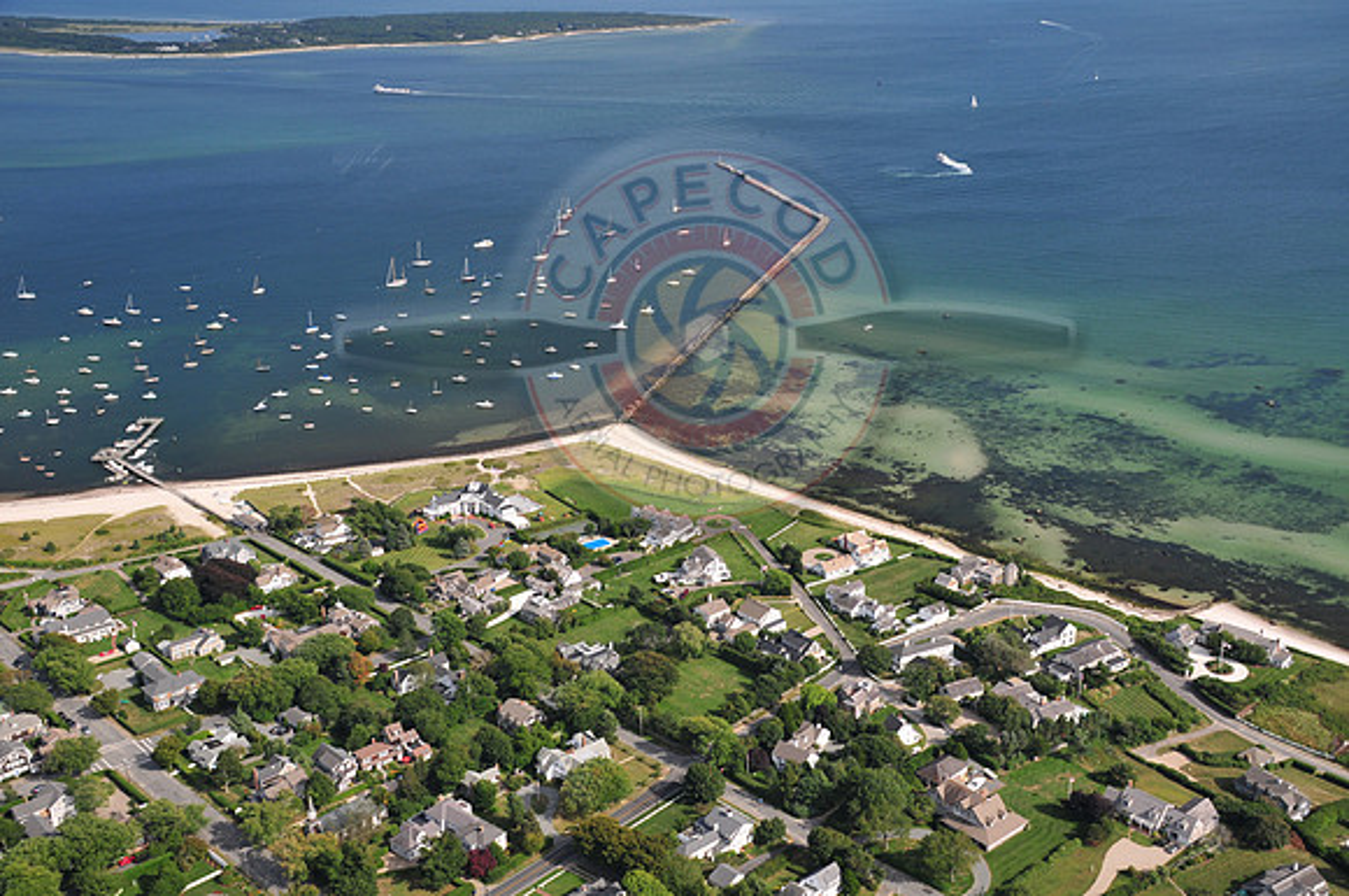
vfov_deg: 36.8
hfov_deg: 53.2
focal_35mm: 36
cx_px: 674
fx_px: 1347
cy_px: 448
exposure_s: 1/250
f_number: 5.6
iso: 200
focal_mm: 24
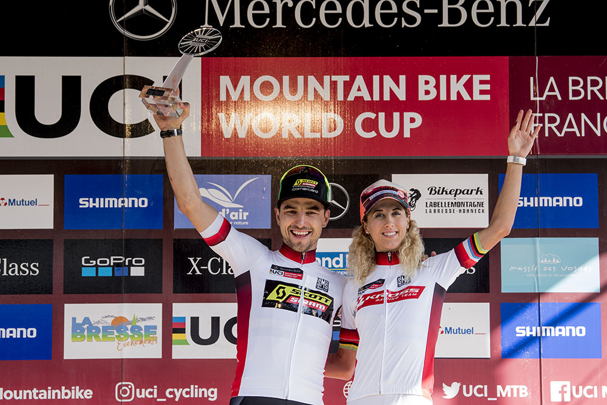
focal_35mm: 188
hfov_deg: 11.0
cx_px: 304
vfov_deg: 7.3
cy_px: 202
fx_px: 3162
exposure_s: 1/250
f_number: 4.5
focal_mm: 125
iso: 200
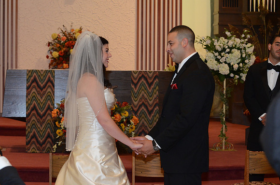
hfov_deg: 16.7
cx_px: 140
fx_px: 955
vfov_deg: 11.1
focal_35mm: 123
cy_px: 92
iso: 2000
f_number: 7.1
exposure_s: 1/80
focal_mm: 82
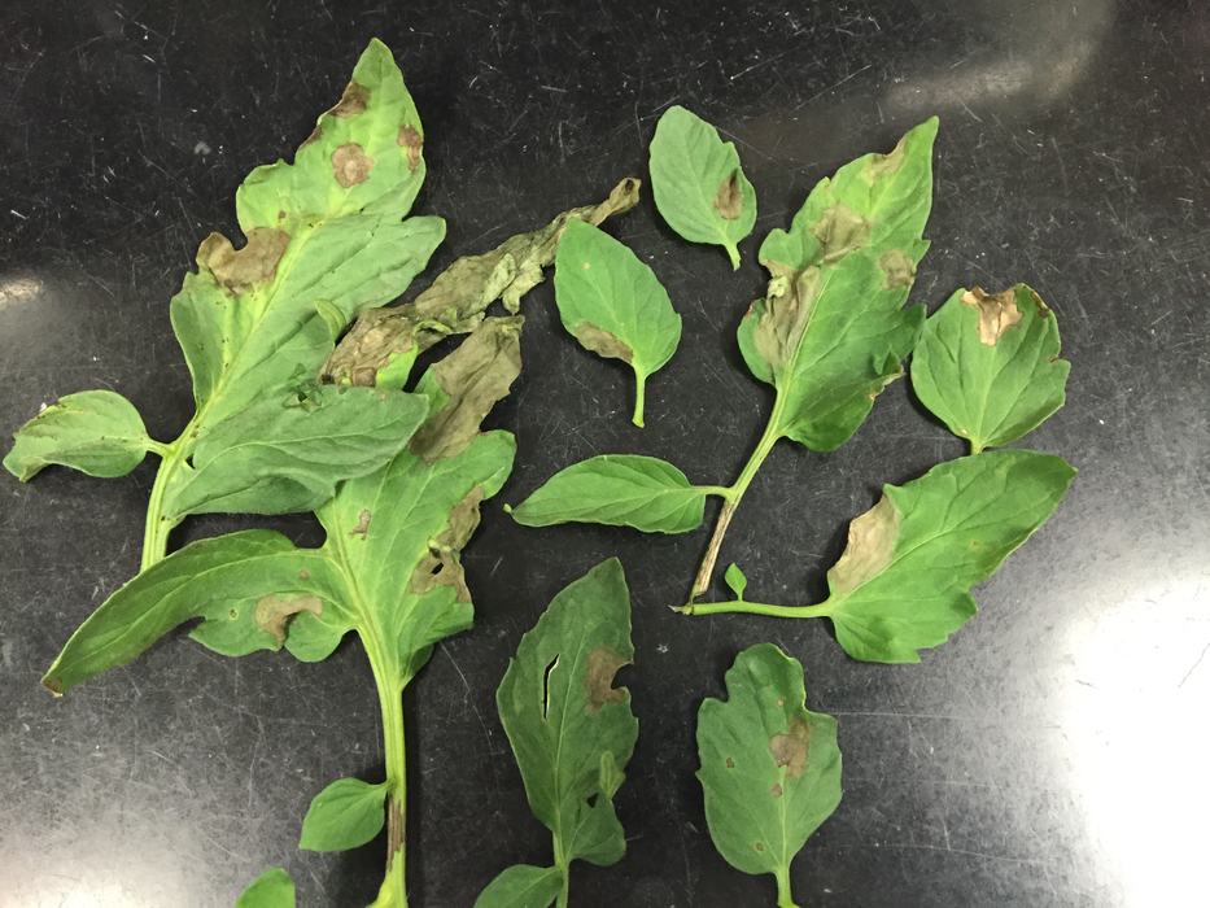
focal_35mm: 29
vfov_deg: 48.2
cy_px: 454
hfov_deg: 61.7
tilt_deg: -75.3
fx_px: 1014
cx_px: 605
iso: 250
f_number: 2.2
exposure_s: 1/30
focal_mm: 4.15
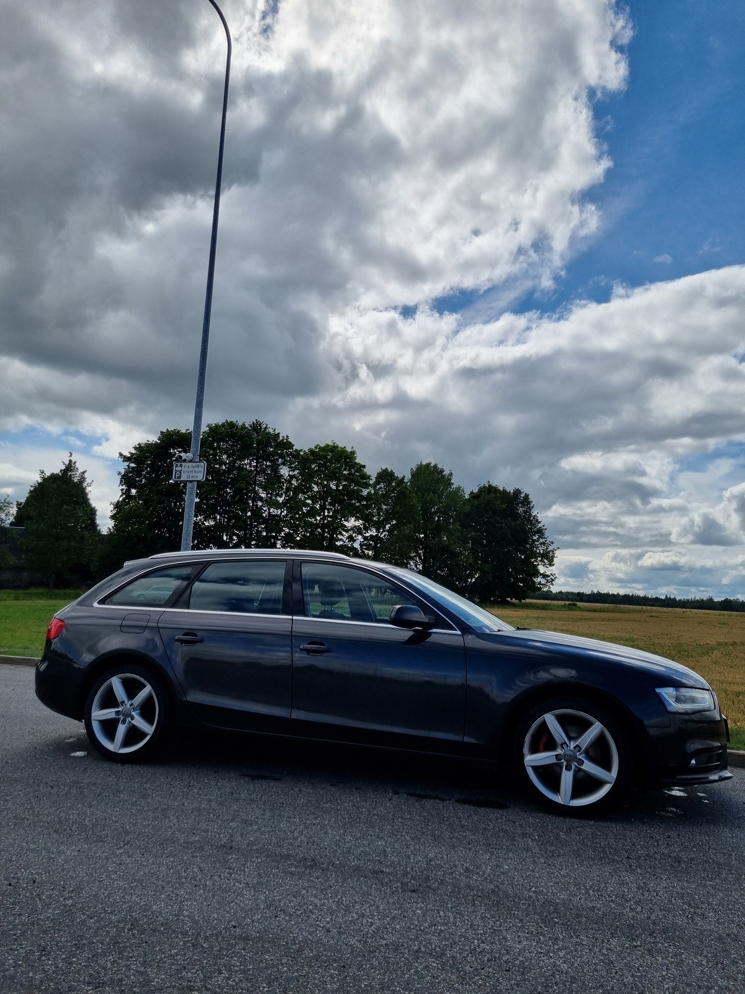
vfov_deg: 67.3
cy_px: 497
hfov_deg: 53.1
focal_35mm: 26
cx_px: 372
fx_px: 746
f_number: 1.8
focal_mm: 5.4
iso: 50
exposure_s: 1/9408
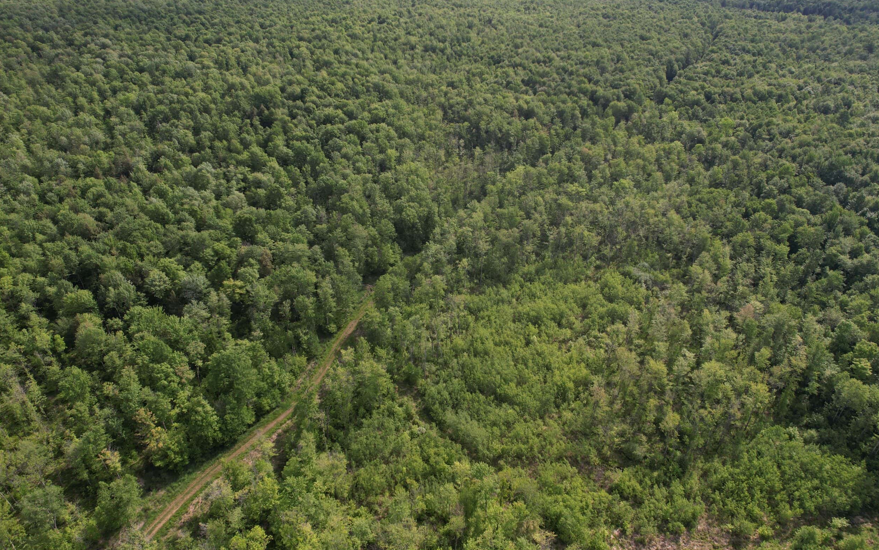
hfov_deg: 77.2
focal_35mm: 23
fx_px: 551
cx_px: 443
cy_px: 264
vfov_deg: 53.0
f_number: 2.8
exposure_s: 1/1250
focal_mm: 8.38
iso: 100
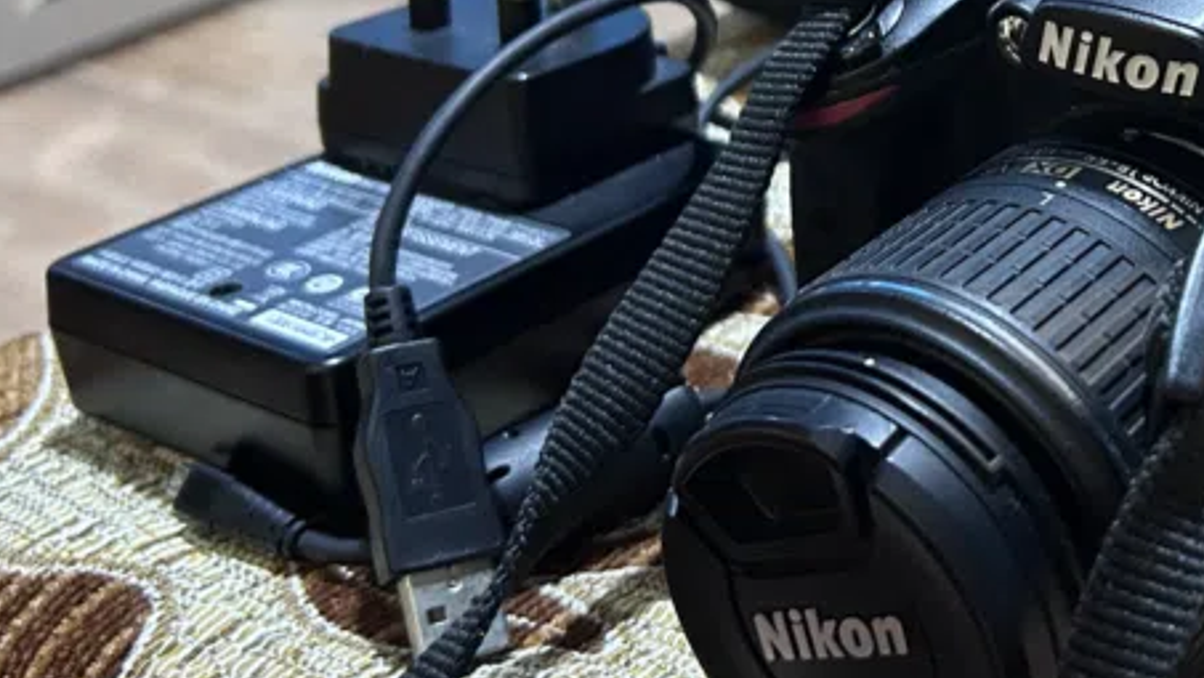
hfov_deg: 31.4
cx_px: 1071
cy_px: -27
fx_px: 2044
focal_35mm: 64
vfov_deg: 18.3
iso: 400
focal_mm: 5.7
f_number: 1.5
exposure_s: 1/33
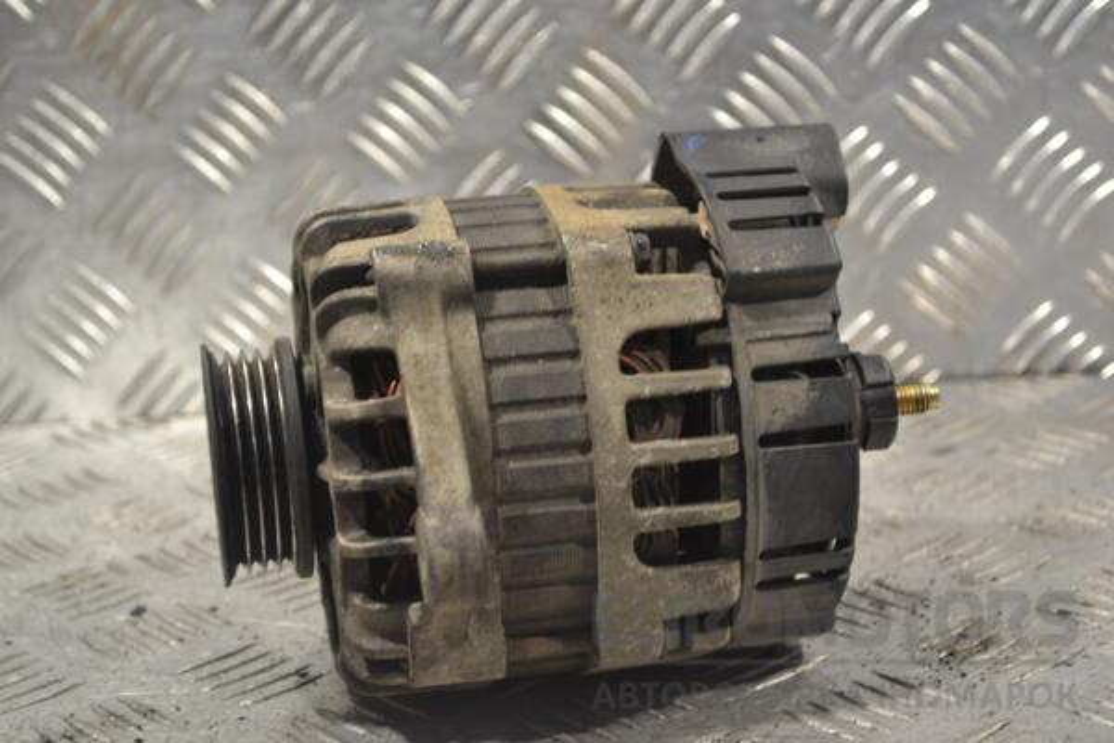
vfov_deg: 18.9
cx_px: 557
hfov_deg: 28.1
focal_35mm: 72
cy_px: 372
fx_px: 2228
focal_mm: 48
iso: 500
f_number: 5.3
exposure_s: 1/60
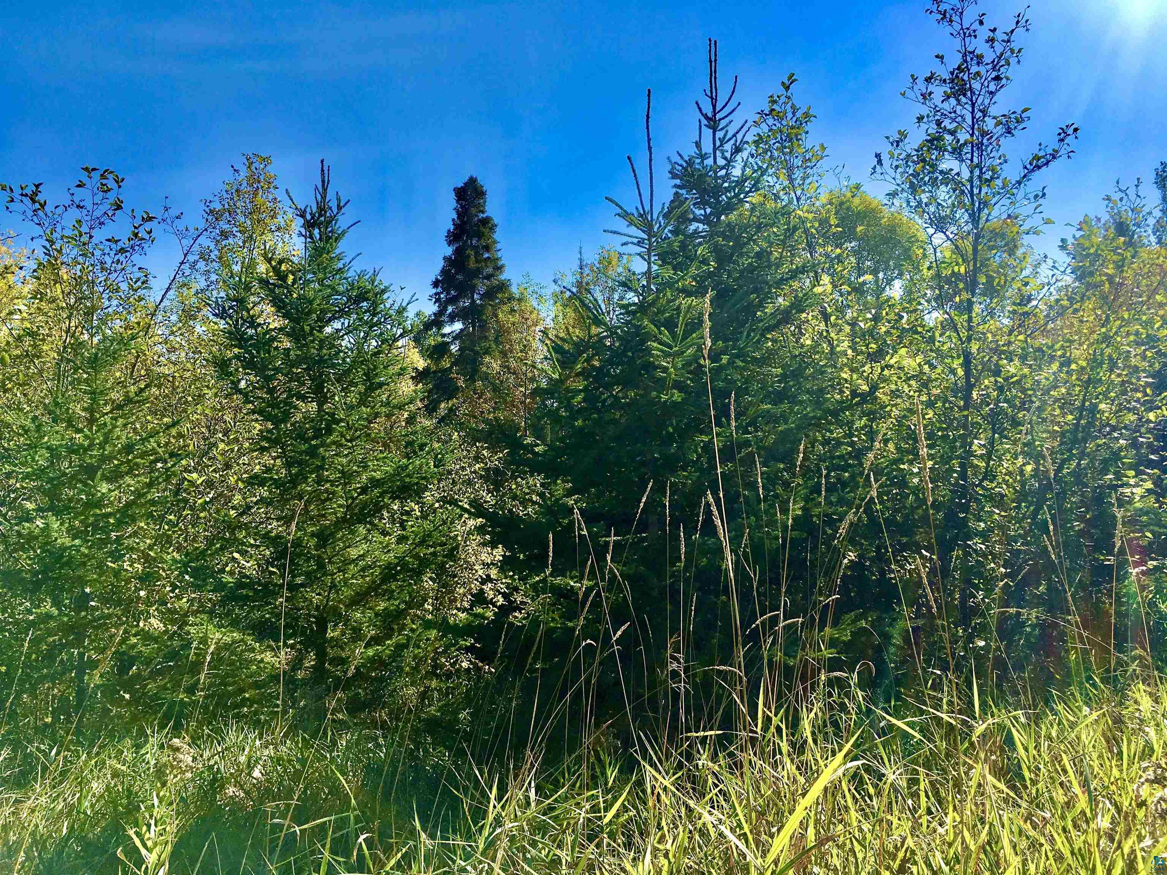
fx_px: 978
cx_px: 584
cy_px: 438
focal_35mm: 29
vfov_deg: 48.2
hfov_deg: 61.7
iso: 25
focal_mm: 4.15
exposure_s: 1/1876
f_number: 2.2
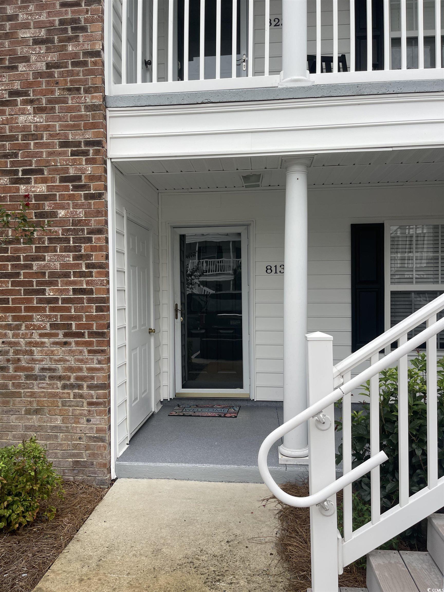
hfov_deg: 54.9
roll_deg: +0.6
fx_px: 428
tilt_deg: +0.8
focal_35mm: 25
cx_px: 222
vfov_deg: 69.4
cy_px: 296
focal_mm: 5.1
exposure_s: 1/478
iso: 32
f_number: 1.6
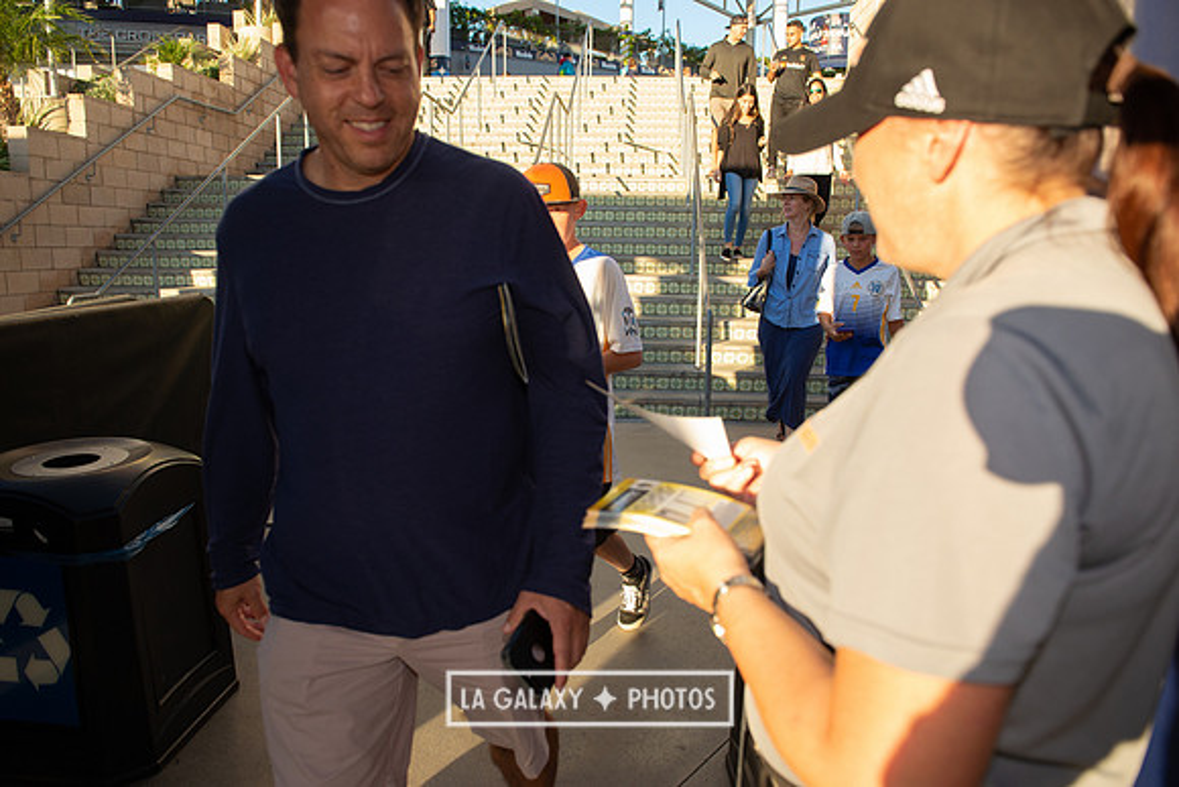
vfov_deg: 49.6
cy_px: 394
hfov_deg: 69.4
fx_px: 852
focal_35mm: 26
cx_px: 590
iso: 800
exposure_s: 1/1000
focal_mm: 26
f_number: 4.5
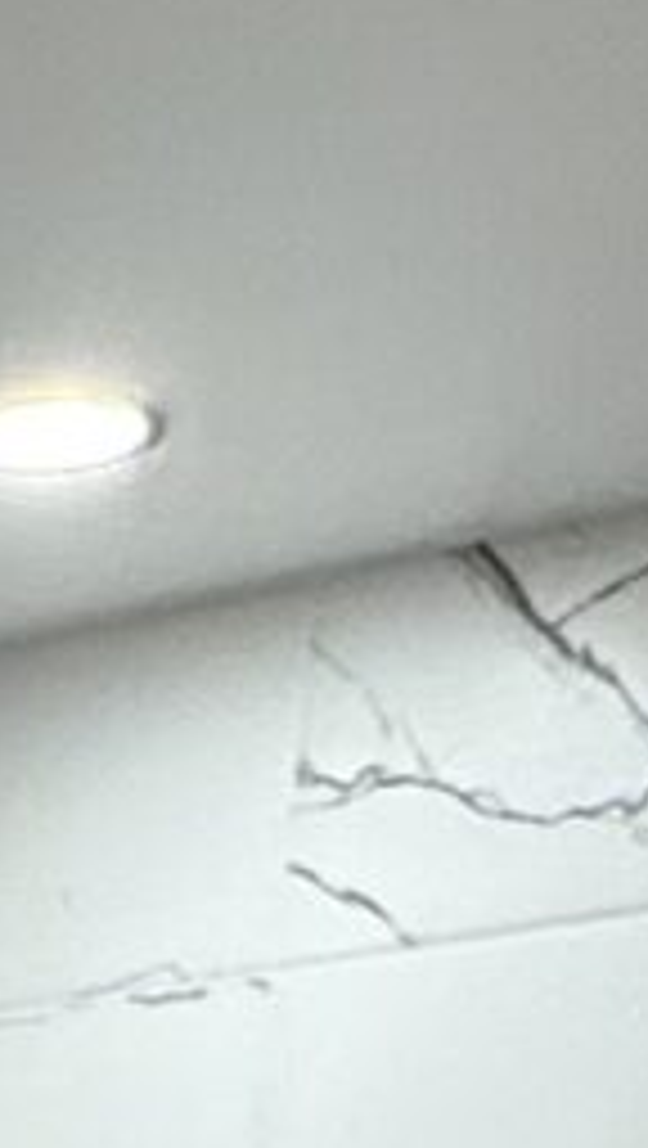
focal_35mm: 153
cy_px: 3066
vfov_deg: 11.0
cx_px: -1197
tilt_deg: -13.5
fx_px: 4660
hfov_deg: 7.2
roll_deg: -0.3
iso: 160
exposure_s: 1/120
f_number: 2.2
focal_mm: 2.22
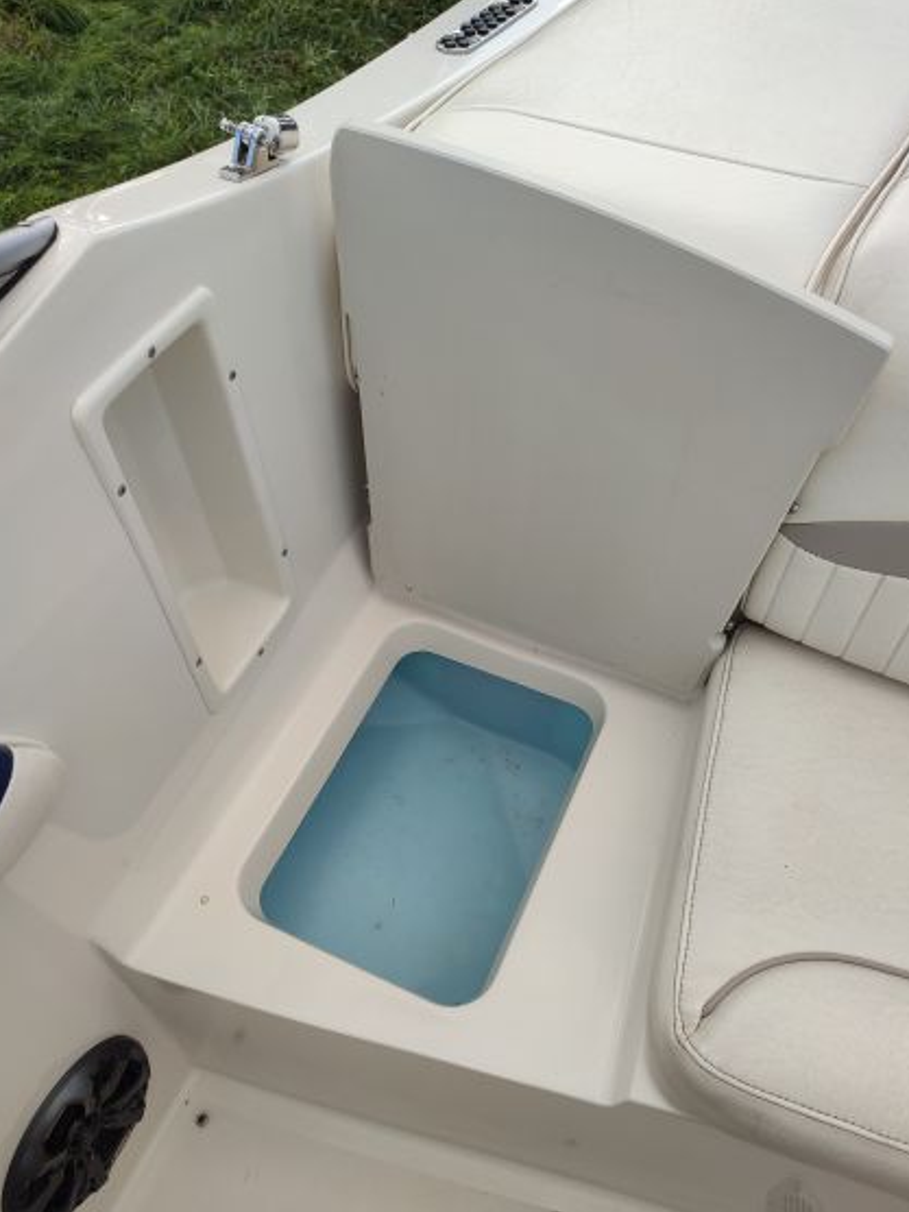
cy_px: 645
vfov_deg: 65.3
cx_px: 473
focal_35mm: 27
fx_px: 945
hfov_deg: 51.3
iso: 50
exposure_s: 1/221
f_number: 1.9
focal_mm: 6.04
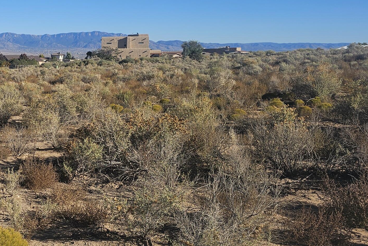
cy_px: 105
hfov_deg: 36.0
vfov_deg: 26.5
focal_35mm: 51
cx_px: 23
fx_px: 521
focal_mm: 6.3
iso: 10
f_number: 1.7
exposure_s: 1/944
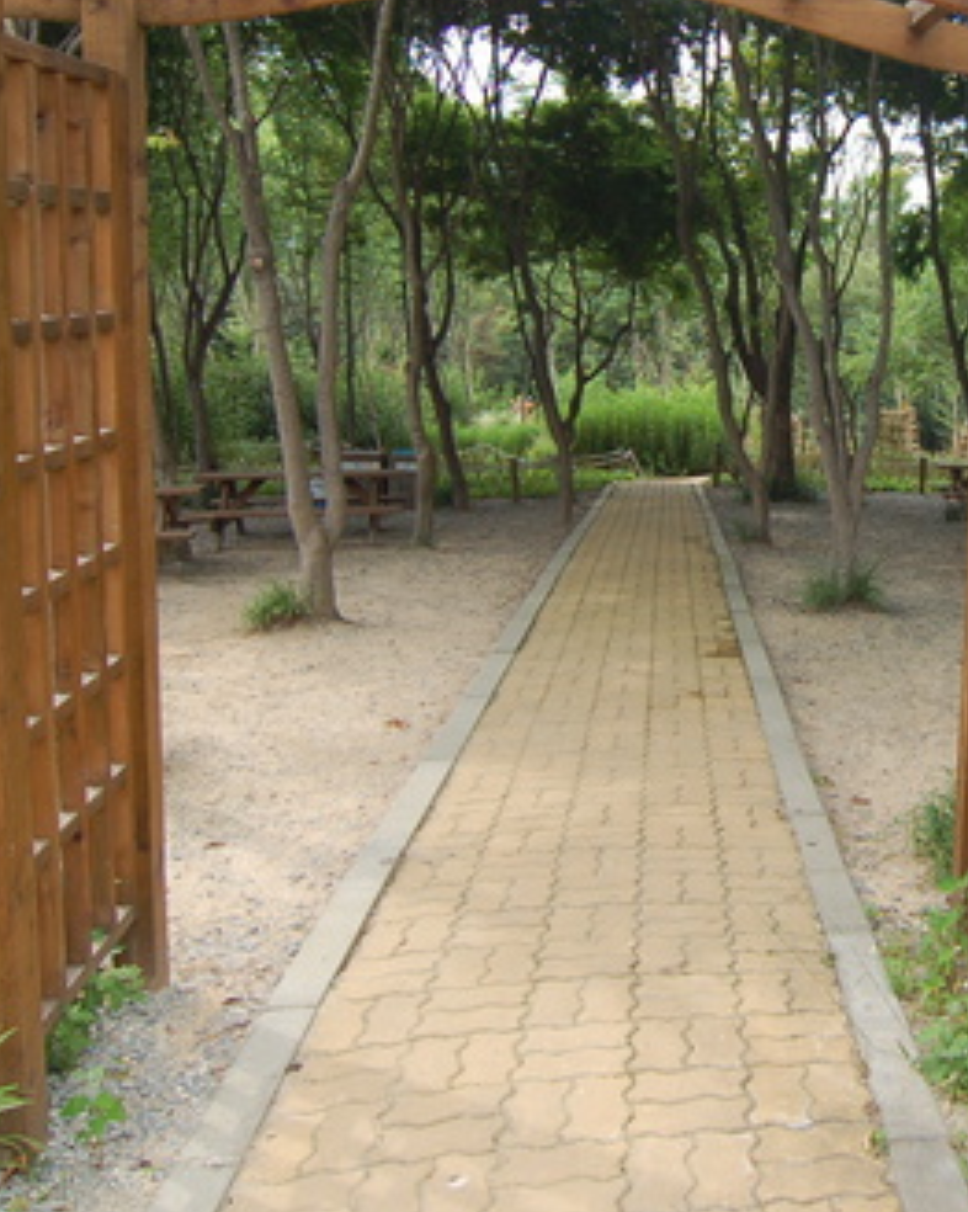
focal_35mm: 36
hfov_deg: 38.0
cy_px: 416
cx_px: 892
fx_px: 1290
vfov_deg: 49.5
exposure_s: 1/125
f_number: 5.6
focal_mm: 12
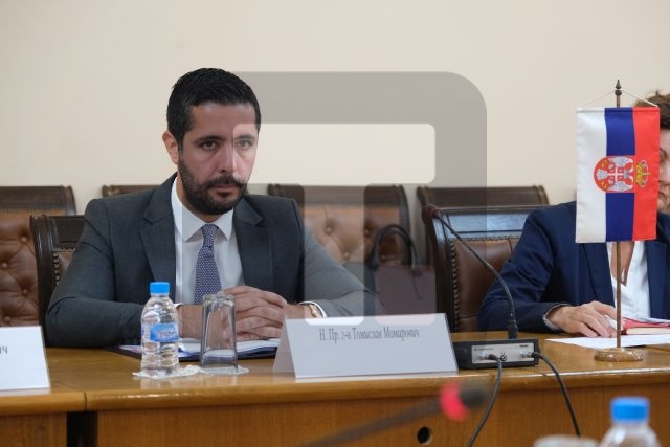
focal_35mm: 111
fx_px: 2066
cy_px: 224
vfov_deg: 12.3
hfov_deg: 18.4
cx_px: 335
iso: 2000
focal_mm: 74.2
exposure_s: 1/125
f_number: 4
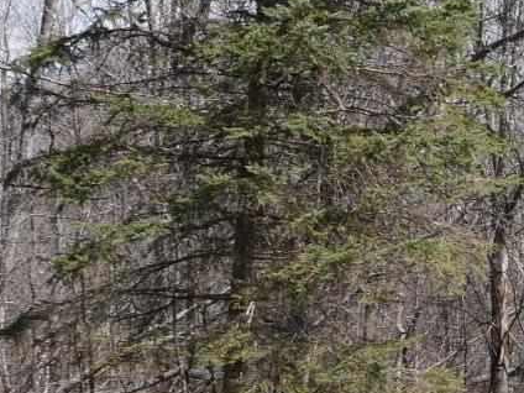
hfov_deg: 12.1
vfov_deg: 9.8
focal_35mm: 150
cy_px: 347
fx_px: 2271
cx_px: 940
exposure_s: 1/320
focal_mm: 14
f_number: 7.1
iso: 200
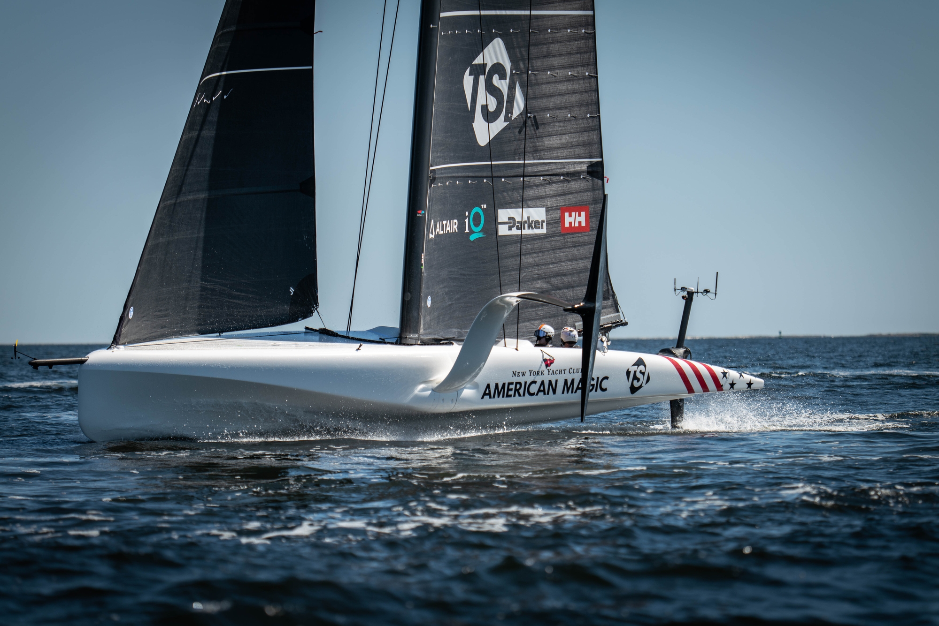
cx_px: 470
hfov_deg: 9.8
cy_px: 313
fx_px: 5475
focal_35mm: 210
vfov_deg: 6.6
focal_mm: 200
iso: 100
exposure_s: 1/3200
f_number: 3.2
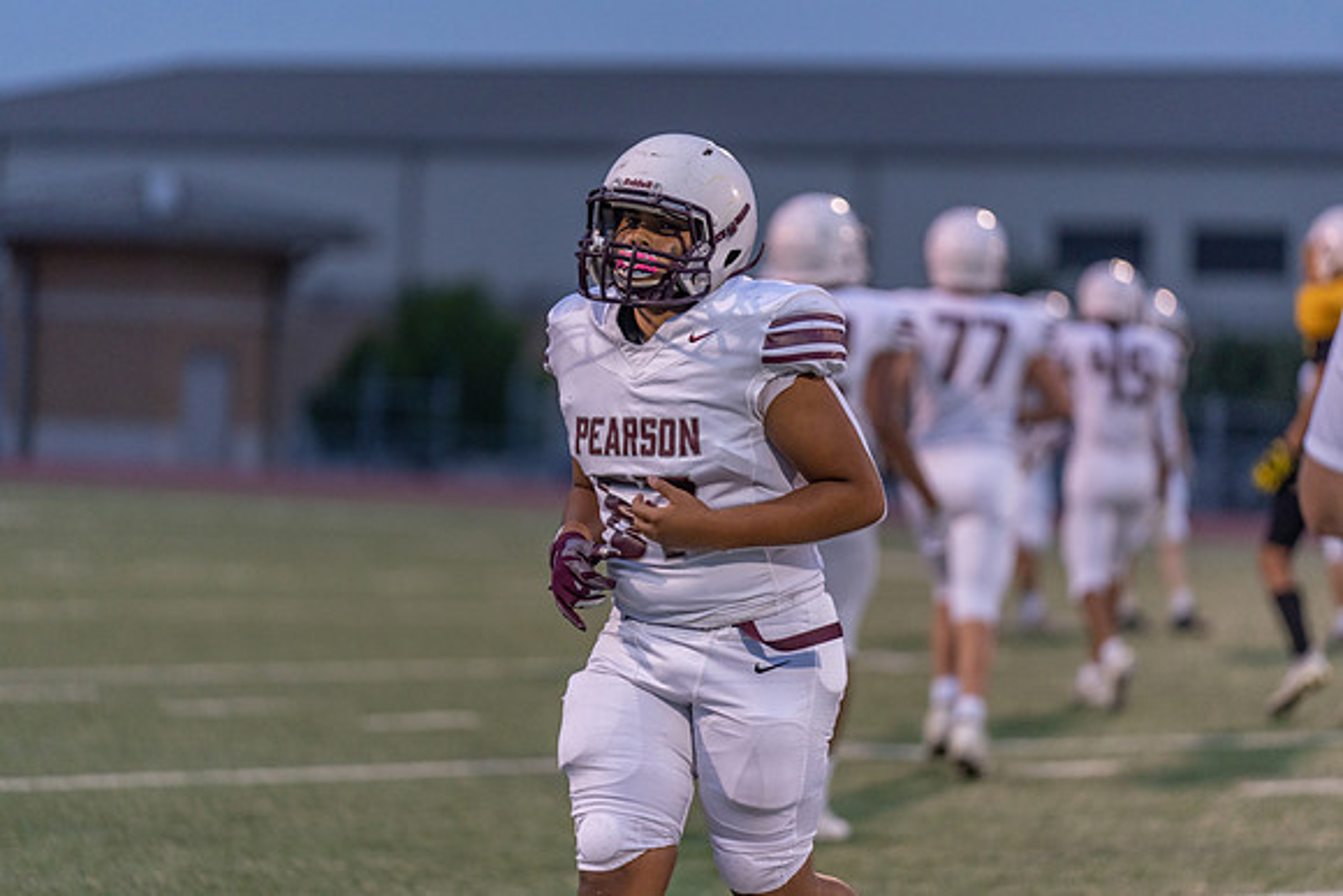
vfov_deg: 6.9
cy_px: 448
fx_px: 7463
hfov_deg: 10.3
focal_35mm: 200
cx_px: 672
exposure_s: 1/1250
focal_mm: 200
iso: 2000
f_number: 2.8
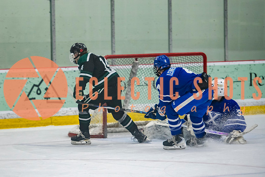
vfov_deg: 6.7
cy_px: 71
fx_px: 1510
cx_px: 78
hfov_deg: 10.0
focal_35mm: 205
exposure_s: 1/640
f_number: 3.2
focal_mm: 145
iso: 2000
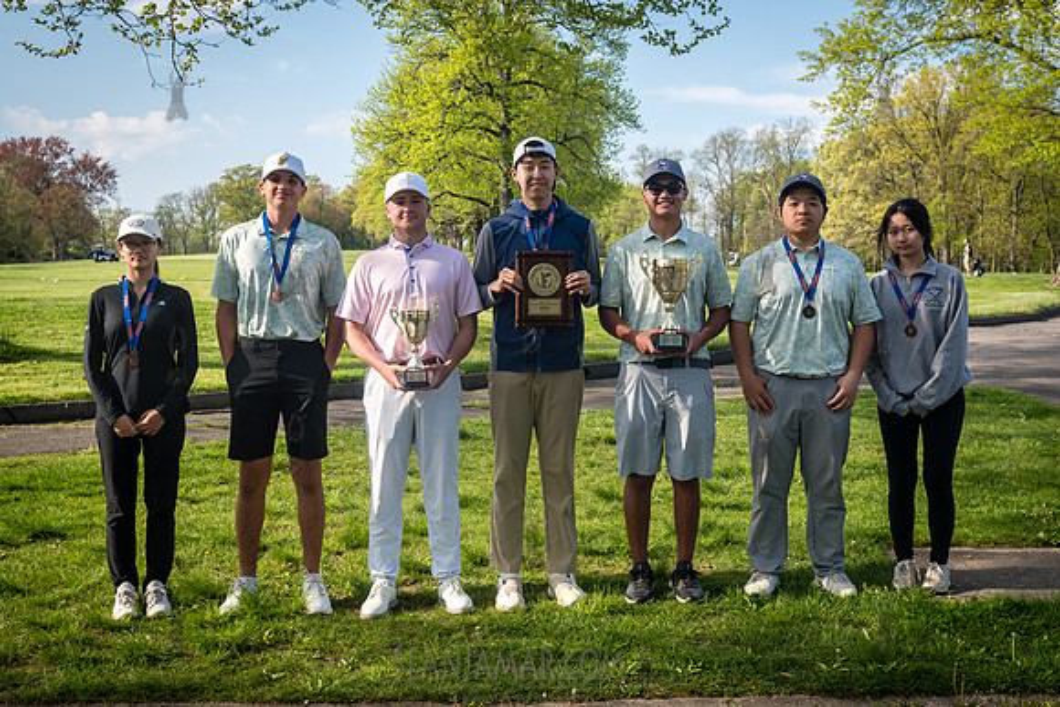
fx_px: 1402
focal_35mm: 48
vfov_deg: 28.3
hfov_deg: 41.4
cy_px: 353
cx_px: 530
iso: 200
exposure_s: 1/200
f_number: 8
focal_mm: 35
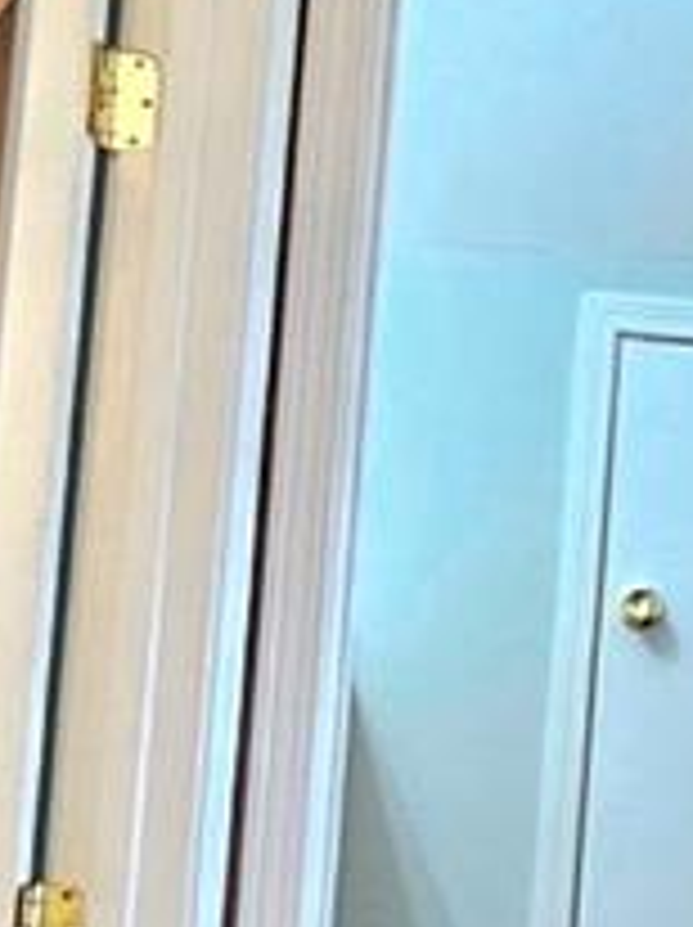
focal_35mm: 97
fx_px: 2595
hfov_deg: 14.0
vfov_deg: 20.1
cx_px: 1112
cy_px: 729
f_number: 2.2
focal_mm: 2.2
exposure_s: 1/40
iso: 320
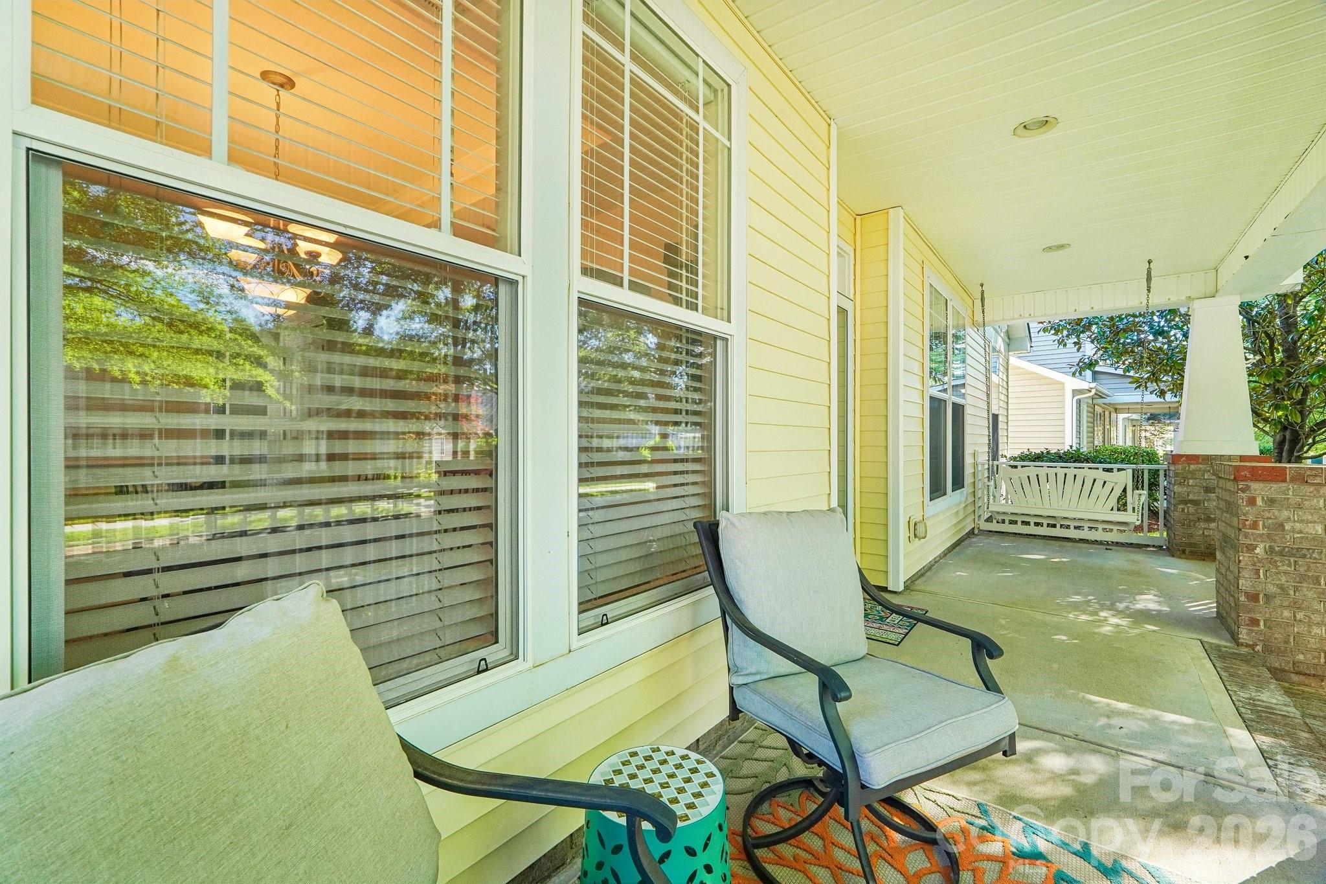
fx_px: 552
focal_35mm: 15
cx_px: 663
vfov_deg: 77.3
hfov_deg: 100.4
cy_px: 442
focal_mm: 10
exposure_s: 1/20
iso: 400
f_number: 8
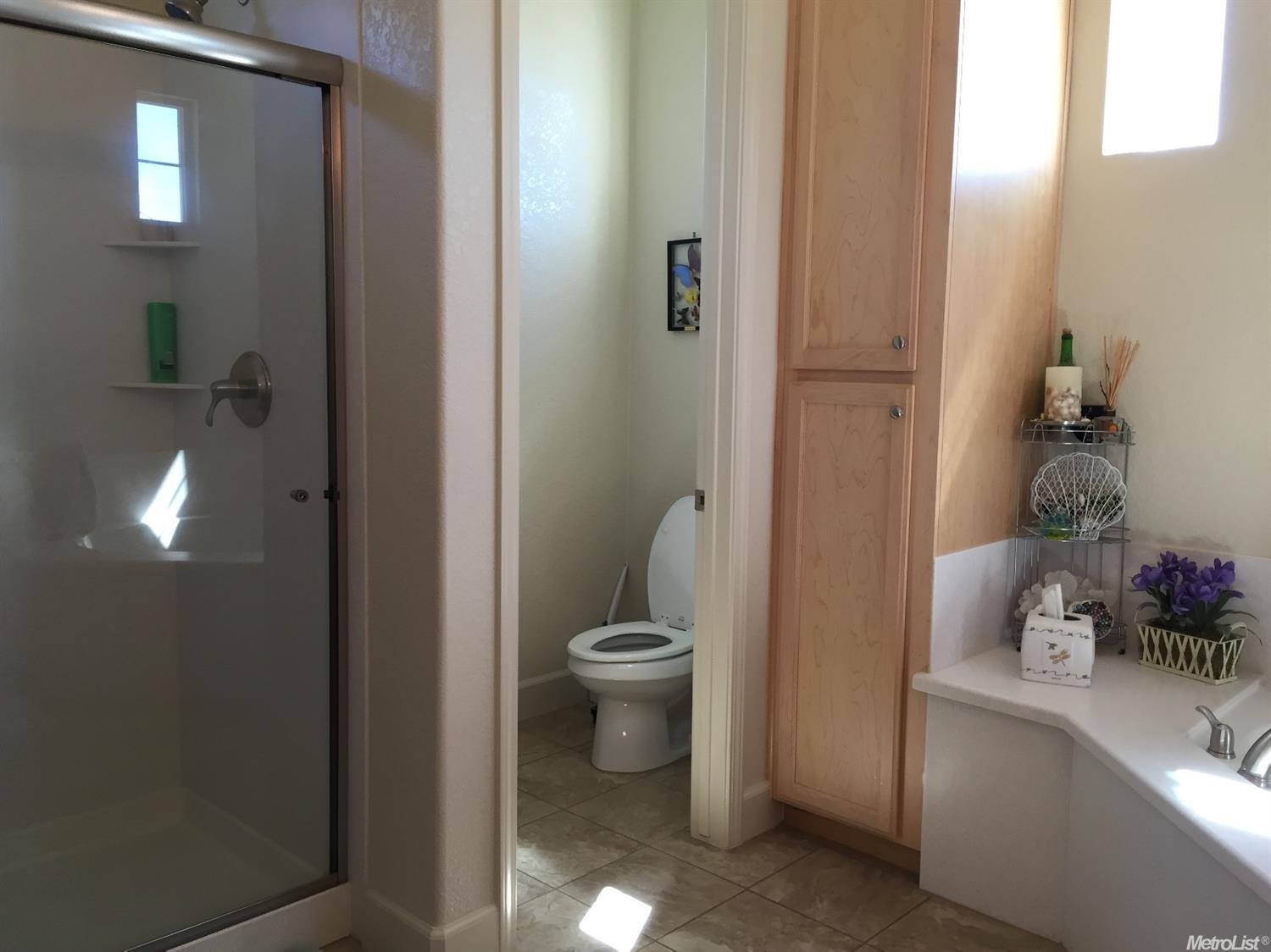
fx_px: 1064
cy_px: 476
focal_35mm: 29
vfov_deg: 48.2
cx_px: 636
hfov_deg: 61.7
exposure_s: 1/30
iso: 32
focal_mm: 4.15
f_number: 2.2
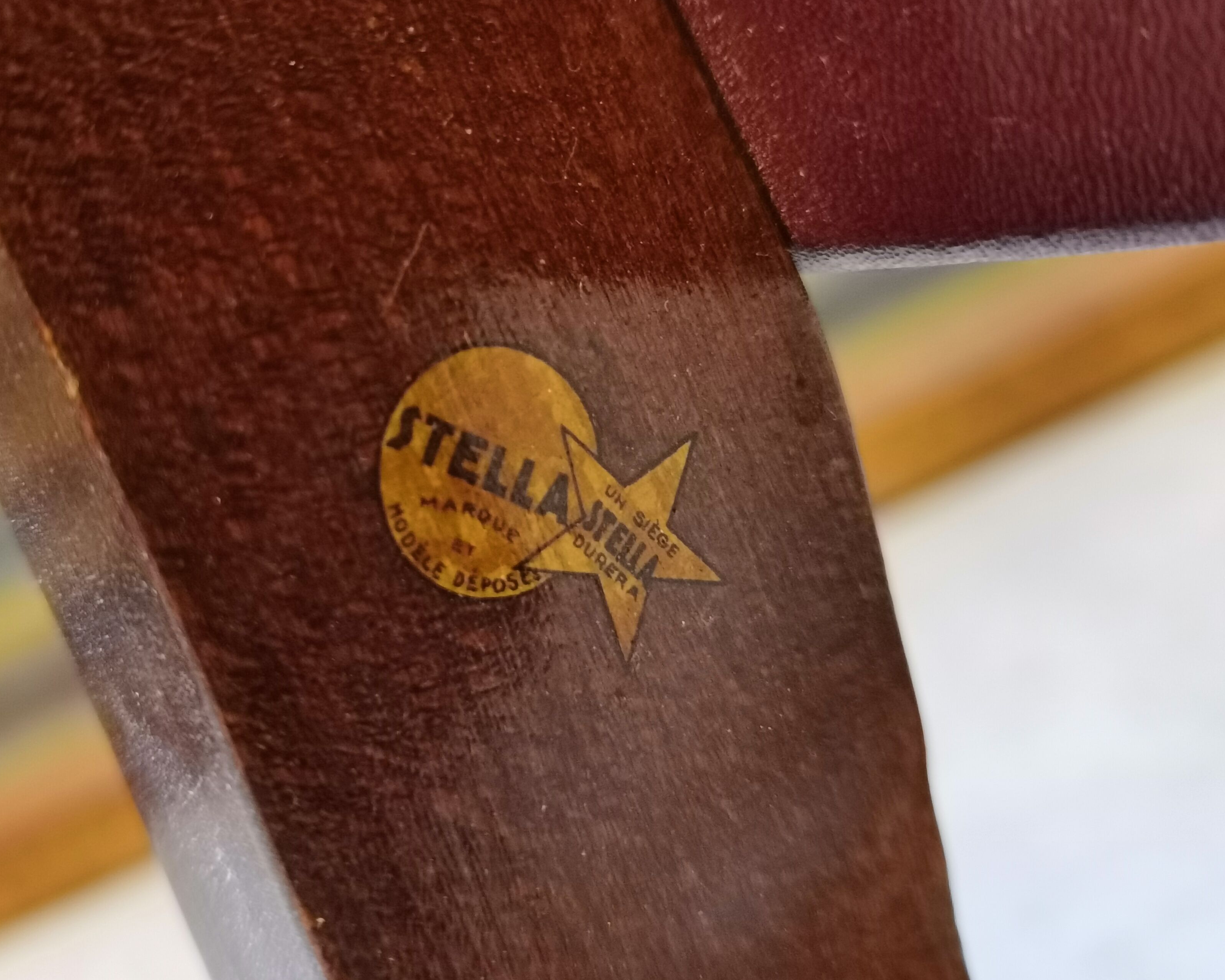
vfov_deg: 33.4
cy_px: 414
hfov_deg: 40.9
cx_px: 466
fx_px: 1632
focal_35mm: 45
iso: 640
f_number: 1.9
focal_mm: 6.71
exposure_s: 1/25
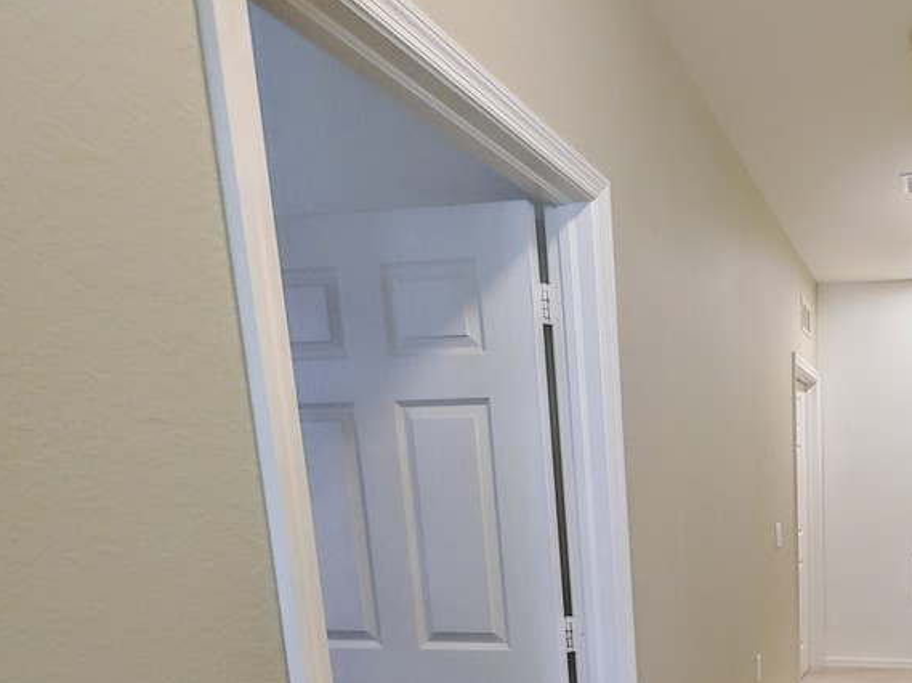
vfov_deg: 46.9
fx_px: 711
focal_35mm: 27
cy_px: 599
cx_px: 790
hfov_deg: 57.7
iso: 200
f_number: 1.9
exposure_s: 1/30
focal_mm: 1.78
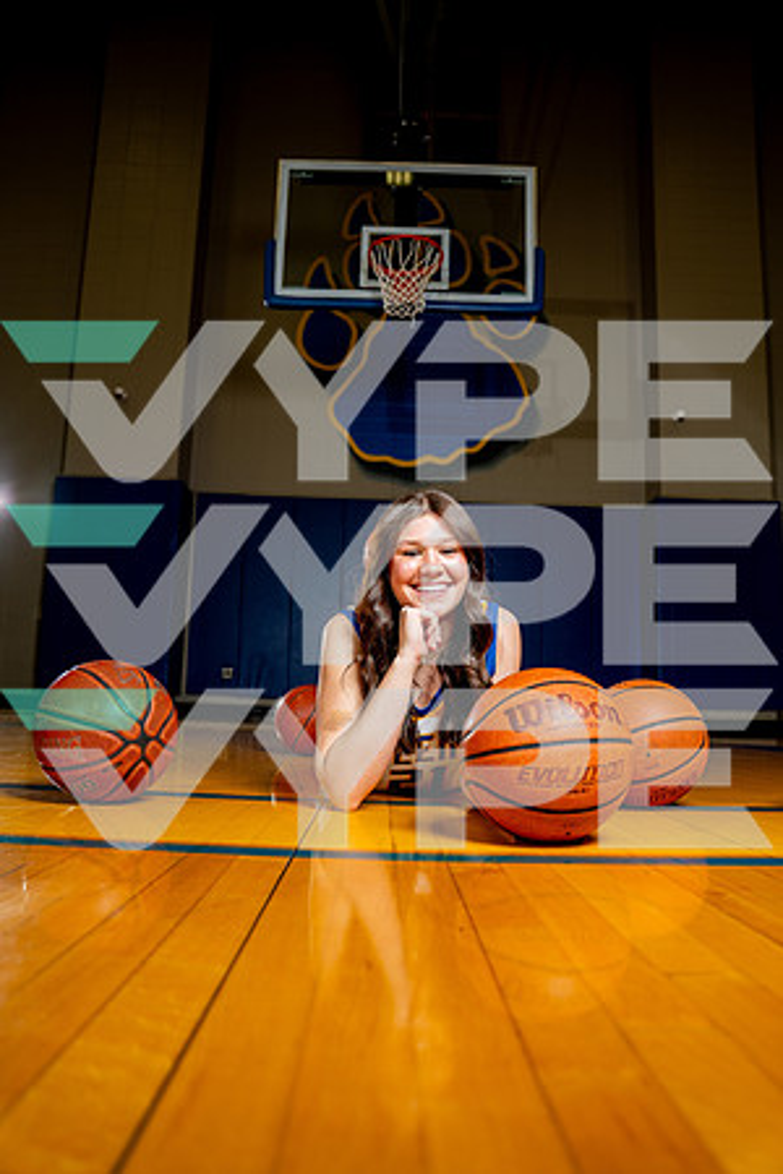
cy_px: 587
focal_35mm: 27
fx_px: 881
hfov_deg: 47.9
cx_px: 392
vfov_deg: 67.4
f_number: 4
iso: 160
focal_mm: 27
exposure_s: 1/250
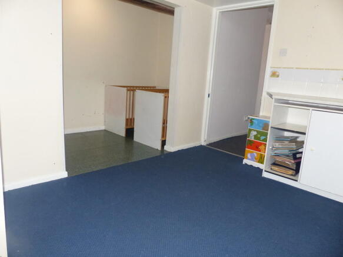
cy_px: 128
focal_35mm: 25
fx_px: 248
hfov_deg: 69.4
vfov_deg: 54.9
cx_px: 172
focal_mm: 4.5
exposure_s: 1/50
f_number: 2.8
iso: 400
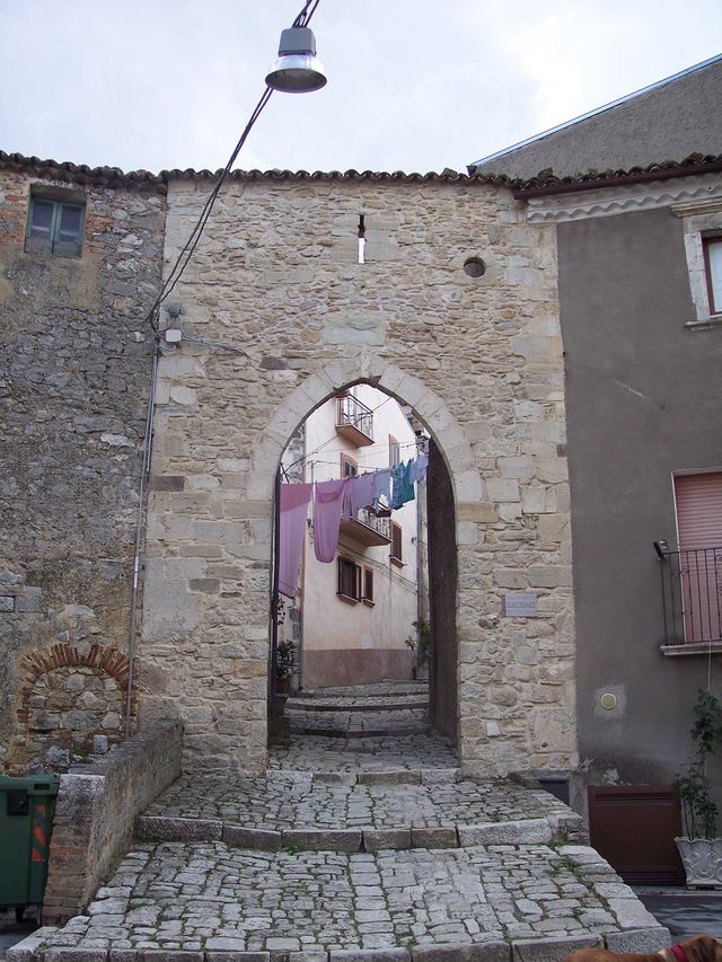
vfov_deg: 47.9
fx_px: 1084
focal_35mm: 39
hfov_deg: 36.8
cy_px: 481
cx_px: 361
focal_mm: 8
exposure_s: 1/500
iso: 100
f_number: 3.4
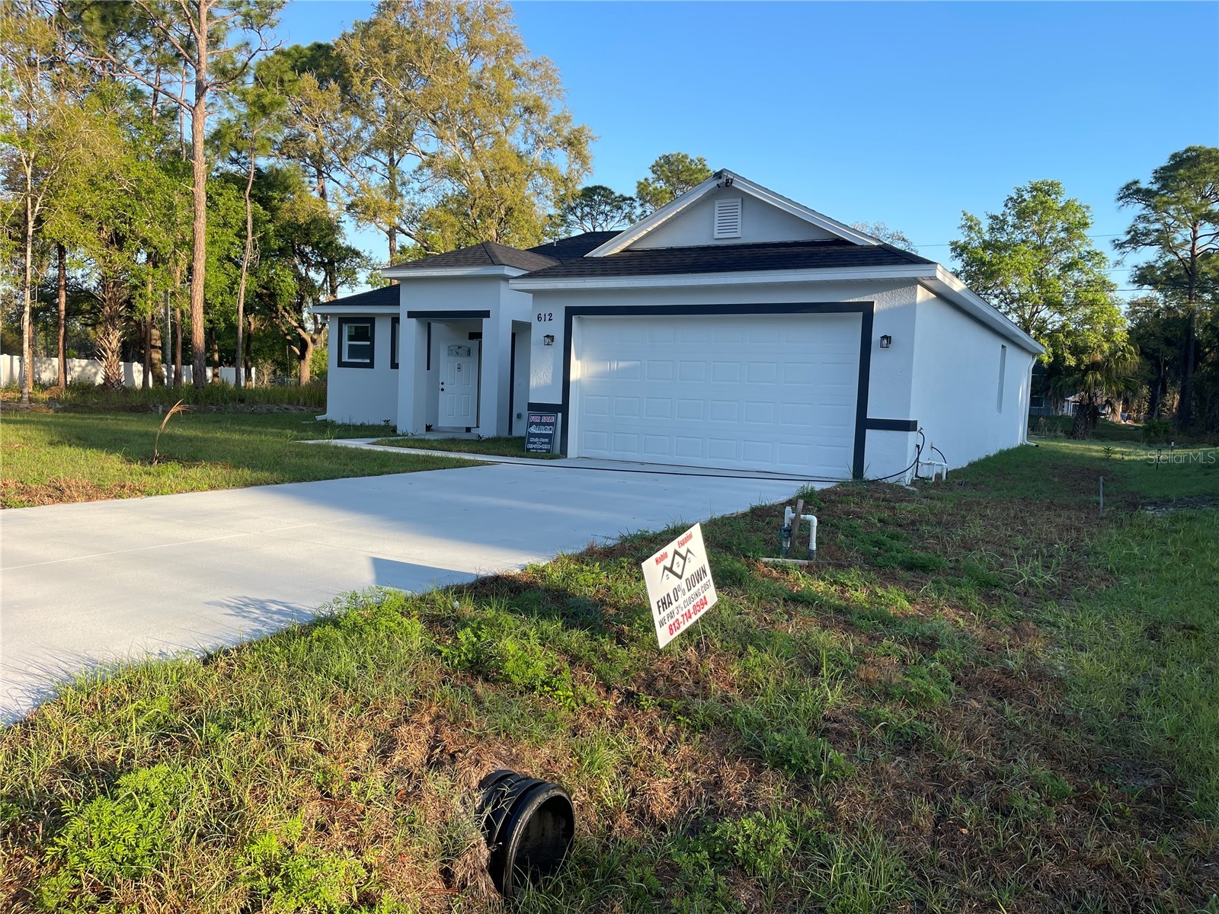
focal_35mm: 25
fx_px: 880
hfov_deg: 69.4
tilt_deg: -5.3
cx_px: 610
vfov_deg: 54.9
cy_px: 457
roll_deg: -2.5
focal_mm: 5.1
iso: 32
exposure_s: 1/1098
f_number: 1.6
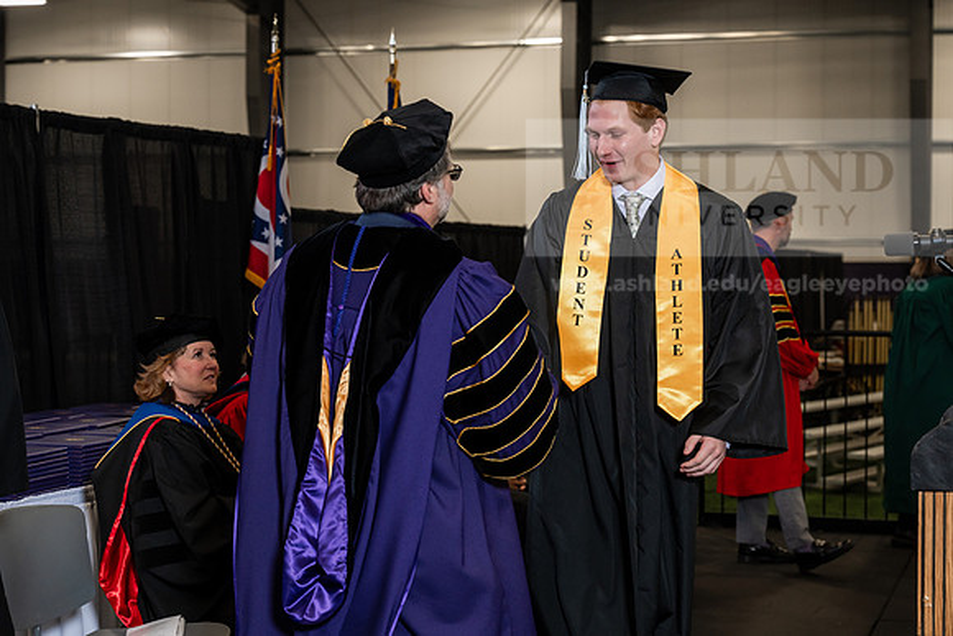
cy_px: 318
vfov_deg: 19.5
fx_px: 1853
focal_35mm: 70
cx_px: 476
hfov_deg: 28.8
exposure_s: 1/200
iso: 1250
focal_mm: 70
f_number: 5
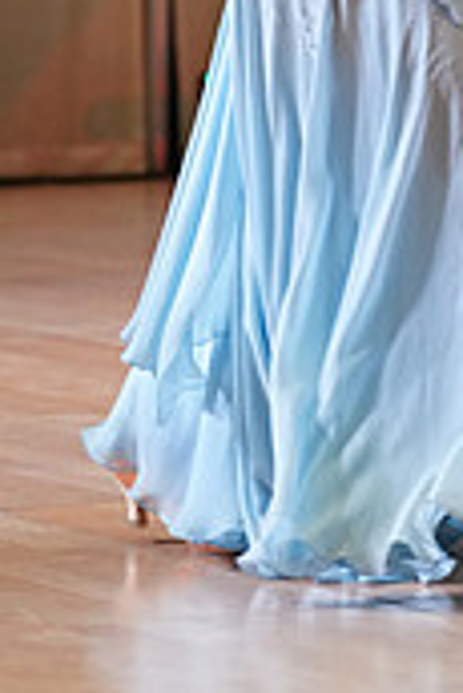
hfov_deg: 3.7
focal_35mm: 375
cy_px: -351
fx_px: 7219
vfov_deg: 5.4
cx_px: 417
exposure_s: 1/400
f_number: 2.8
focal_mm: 111
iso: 2000
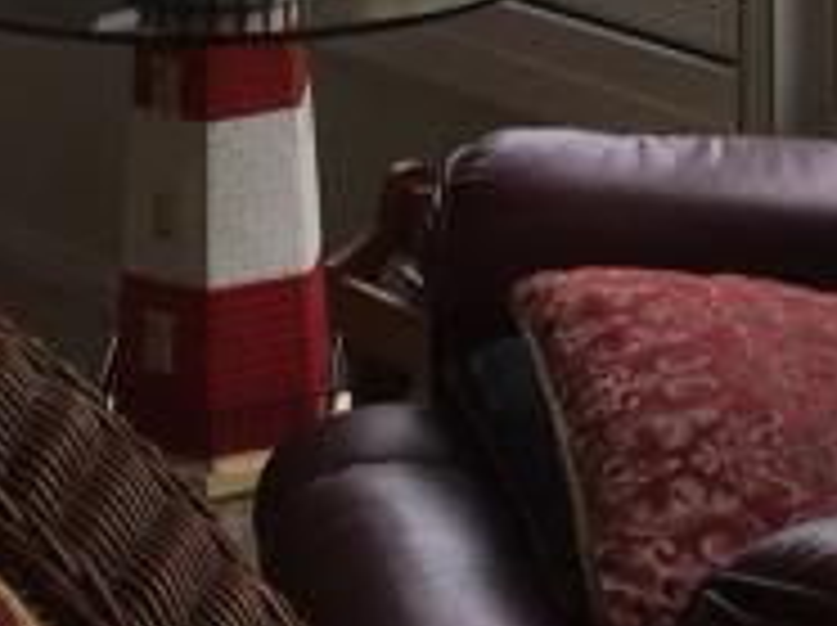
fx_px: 3864
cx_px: 423
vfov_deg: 8.4
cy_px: -959
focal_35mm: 160
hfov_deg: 12.4
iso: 25
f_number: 2.2
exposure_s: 1/146
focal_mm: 4.15
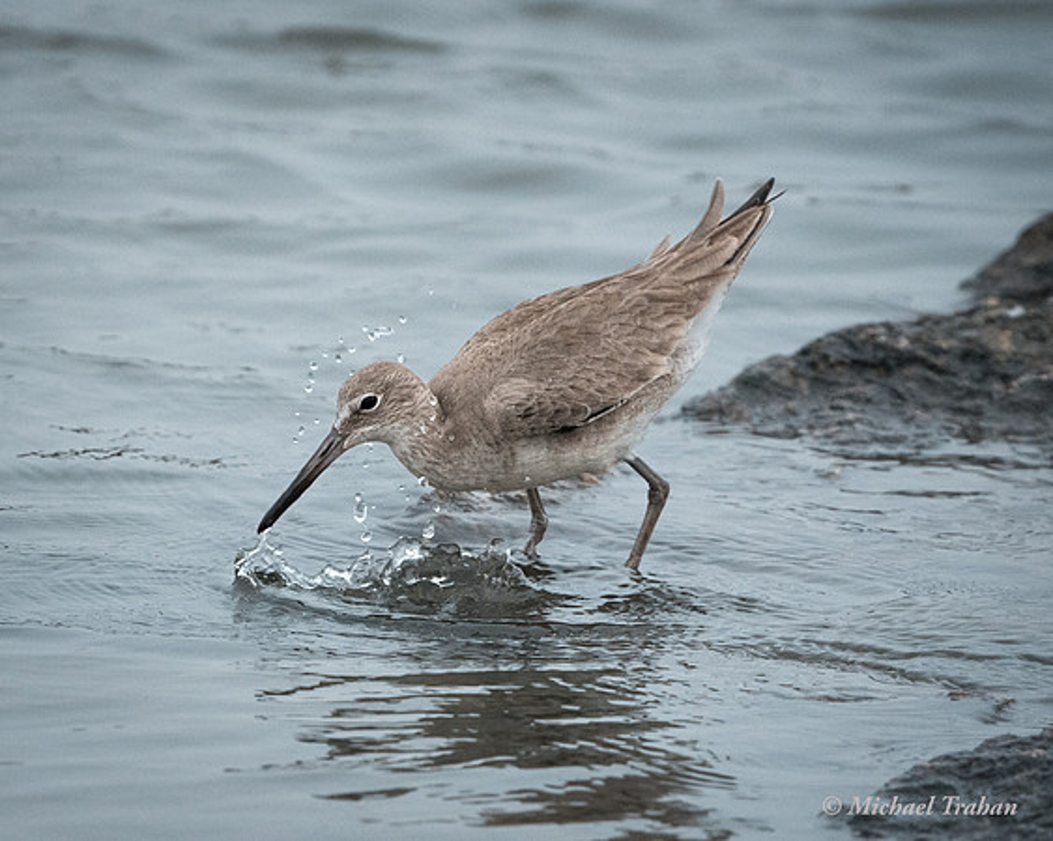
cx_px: 322
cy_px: 620
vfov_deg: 1.5
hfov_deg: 1.9
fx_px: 31209
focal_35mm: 1002
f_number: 8
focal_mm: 600
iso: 6400
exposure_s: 1/800
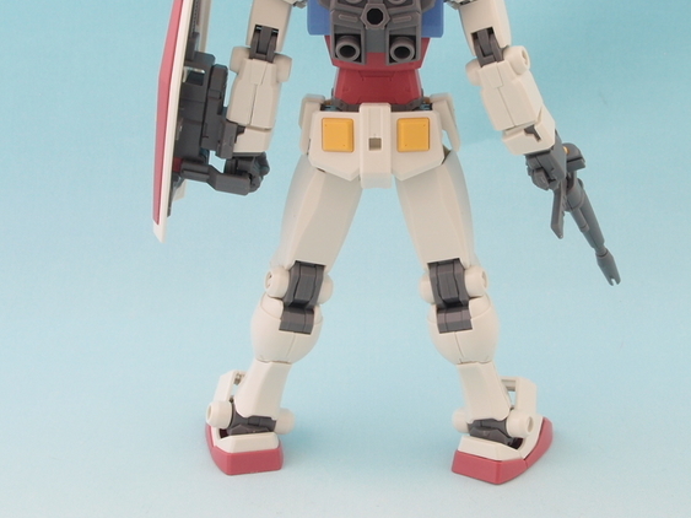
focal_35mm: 54
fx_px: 1078
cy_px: 199
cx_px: 393
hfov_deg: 35.5
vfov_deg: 26.9
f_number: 8
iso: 100
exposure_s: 1/1.3
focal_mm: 8.16
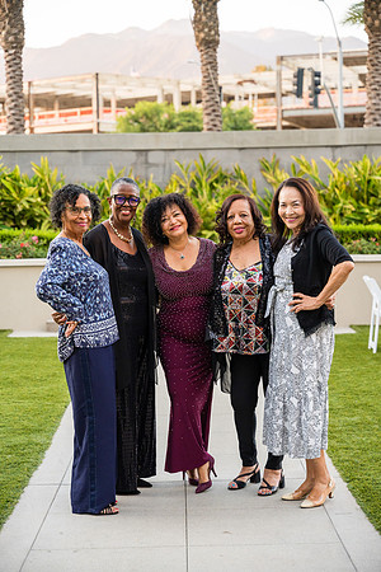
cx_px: 190
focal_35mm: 67
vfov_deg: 30.2
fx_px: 1059
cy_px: 286
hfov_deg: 20.4
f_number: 2.8
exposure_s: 1/250
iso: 1250
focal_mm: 66.7
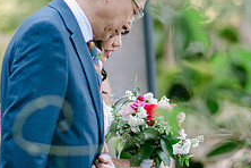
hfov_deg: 9.1
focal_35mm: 227
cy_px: 62
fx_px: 1583
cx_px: 115
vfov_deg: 6.1
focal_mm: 85
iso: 800
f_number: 2
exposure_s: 1/640
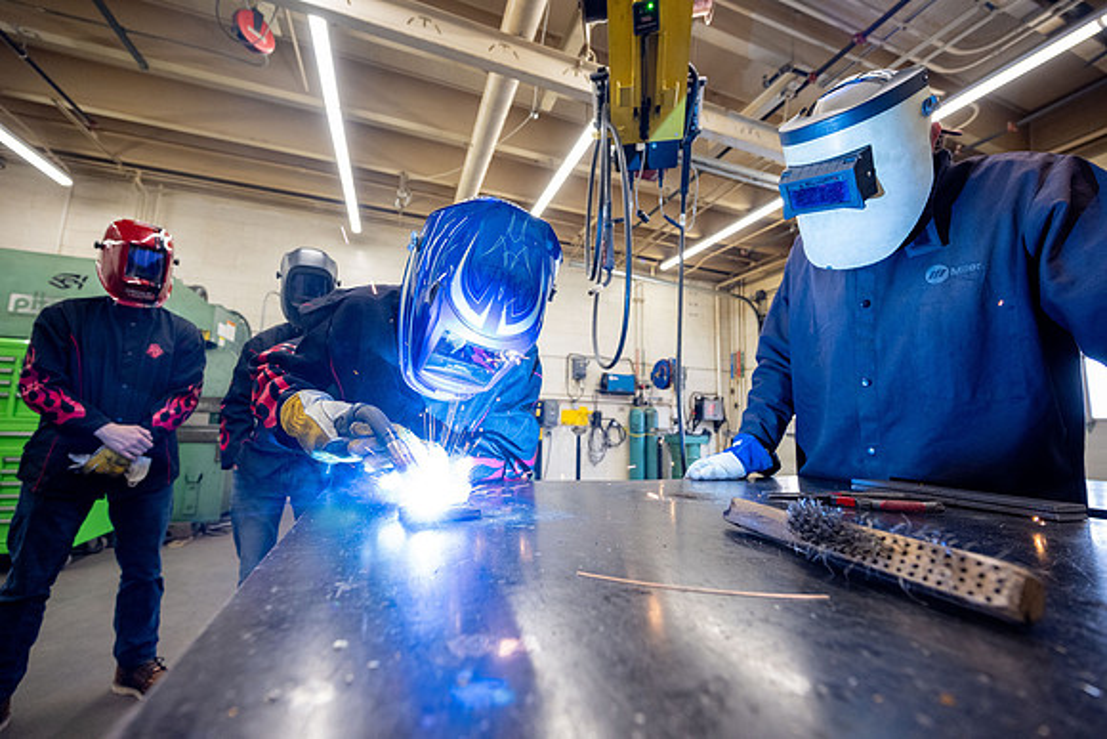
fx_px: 431
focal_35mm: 14
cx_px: 554
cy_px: 370
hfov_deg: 104.2
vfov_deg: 81.2
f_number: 4
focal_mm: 14
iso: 1600
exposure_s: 1/200
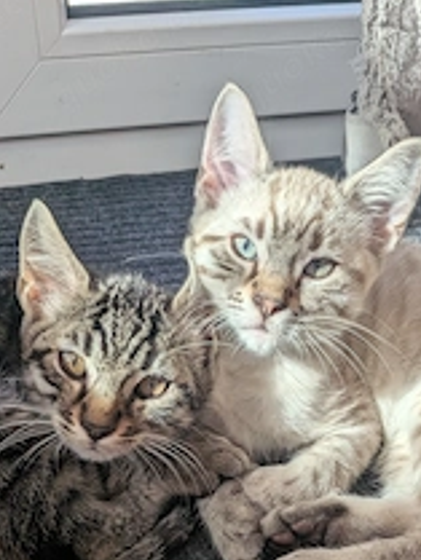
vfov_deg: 38.5
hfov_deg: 31.5
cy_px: 501
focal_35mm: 46
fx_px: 745
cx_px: 228
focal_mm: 4.53
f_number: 1.7
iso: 71
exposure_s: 1/270
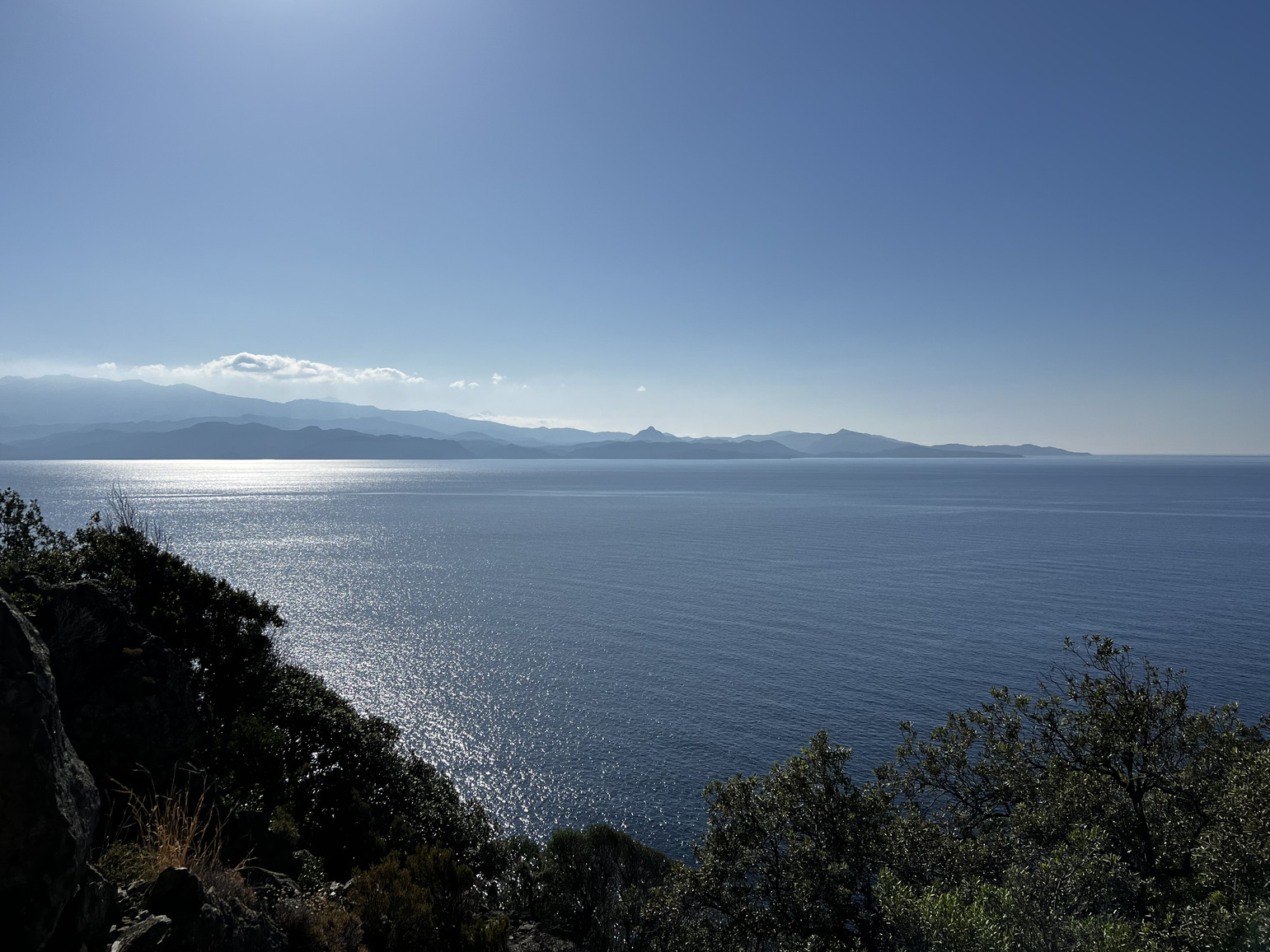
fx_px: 991
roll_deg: +0.2
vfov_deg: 51.4
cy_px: 474
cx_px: 640
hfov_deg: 65.3
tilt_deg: -1.3
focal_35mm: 27
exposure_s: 1/16393
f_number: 1.5
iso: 50
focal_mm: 5.7
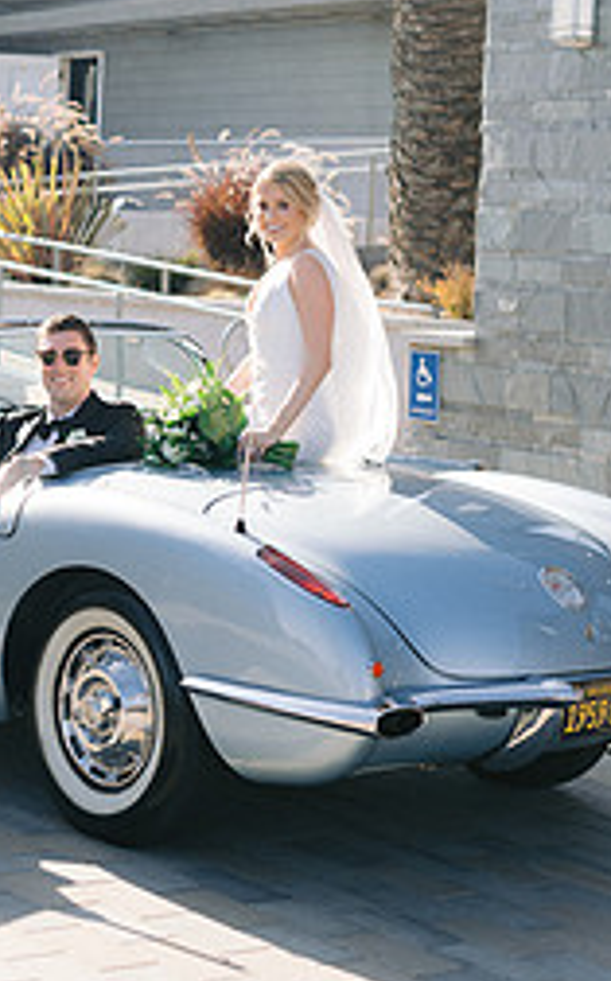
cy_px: 191
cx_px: 64
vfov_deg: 22.5
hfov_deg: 14.2
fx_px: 2430
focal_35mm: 91
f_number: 2.8
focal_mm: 50
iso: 100
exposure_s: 1/500
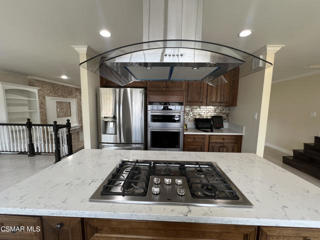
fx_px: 120
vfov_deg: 89.9
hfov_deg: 106.2
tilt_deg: -6.2
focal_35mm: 13
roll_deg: -0.8
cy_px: 120
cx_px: 160
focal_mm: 1.57
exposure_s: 1/60
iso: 125
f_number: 1.8
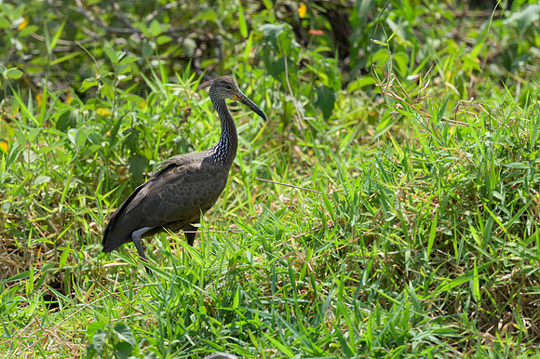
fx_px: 13265
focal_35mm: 885
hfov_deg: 2.3
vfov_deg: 1.6
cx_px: 267
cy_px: 150
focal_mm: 400
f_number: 2.8
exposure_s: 1/2500
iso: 110
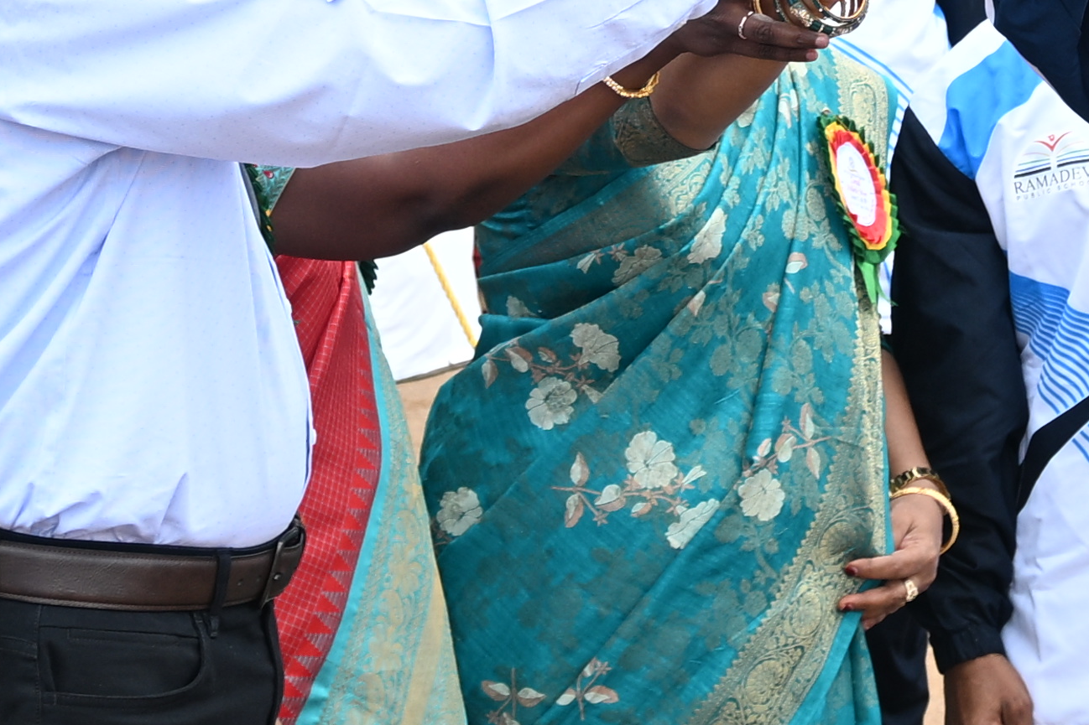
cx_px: 887
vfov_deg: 6.9
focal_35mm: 196
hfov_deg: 10.5
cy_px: -154
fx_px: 5934
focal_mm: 30.5
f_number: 4.8
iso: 100
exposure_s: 1/100
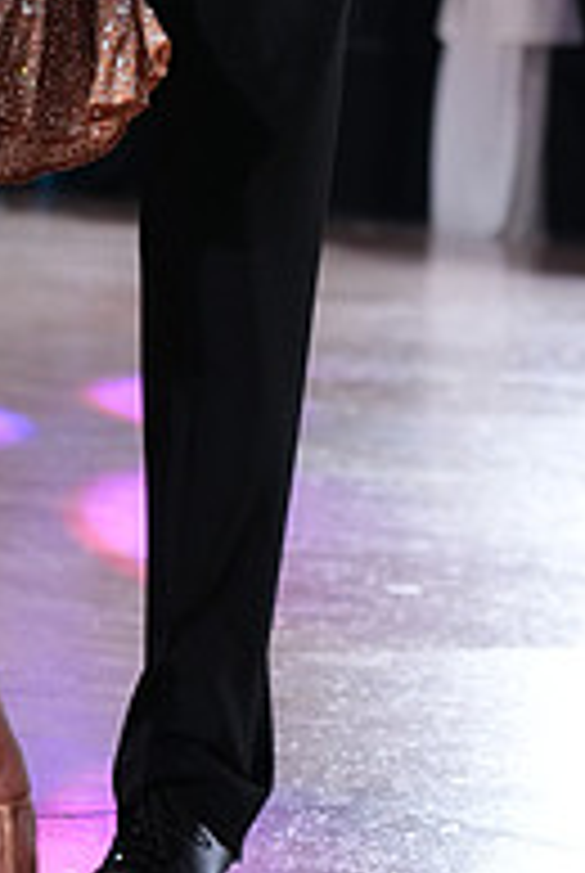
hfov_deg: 5.6
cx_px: 106
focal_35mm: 245
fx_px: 5950
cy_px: -261
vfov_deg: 8.3
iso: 3200
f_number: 4
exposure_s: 1/500
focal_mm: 82
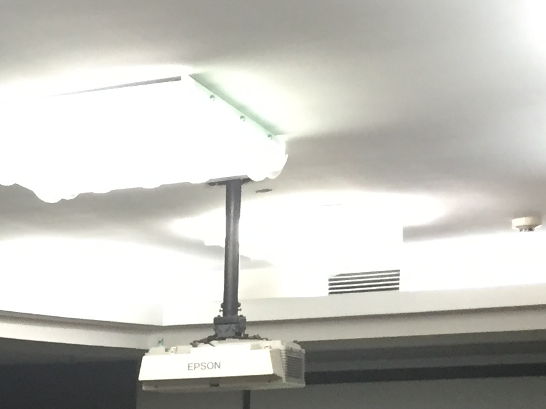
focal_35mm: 108
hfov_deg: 16.5
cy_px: 640
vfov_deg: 12.9
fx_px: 1703
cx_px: -289
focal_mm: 4.15
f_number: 2.2
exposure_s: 1/33
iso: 160
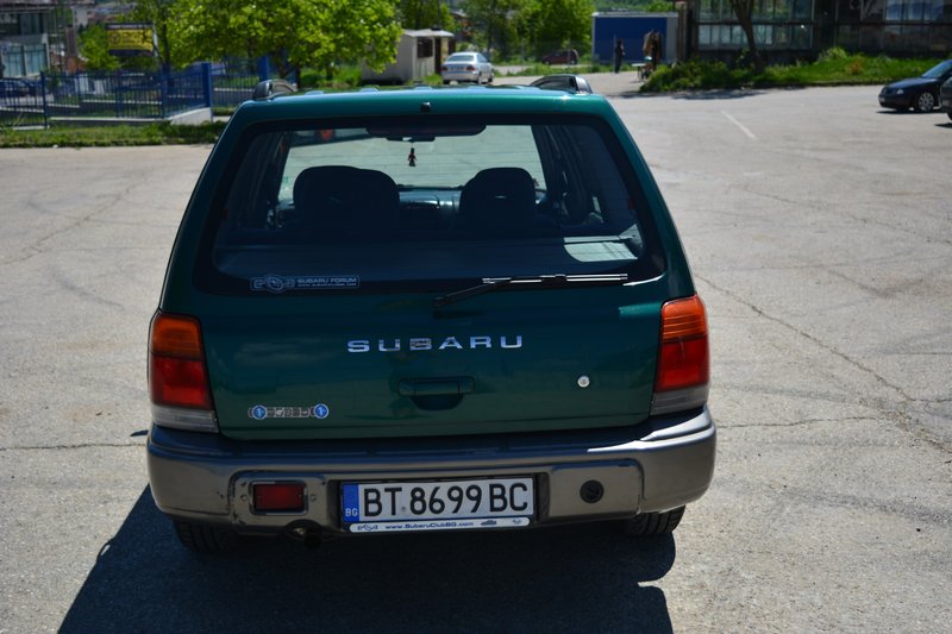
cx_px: 476
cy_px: 317
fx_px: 1190
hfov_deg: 43.6
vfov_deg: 29.9
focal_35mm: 45
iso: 100
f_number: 4.2
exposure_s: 1/1250
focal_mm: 30
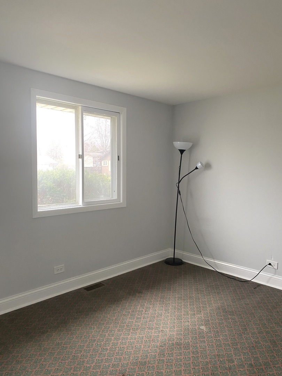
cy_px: 188
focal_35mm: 26
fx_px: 282
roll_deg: +0.3
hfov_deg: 53.1
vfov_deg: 67.3
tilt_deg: -2.6
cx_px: 141
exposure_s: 1/60
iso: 100
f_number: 1.8
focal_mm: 4.25
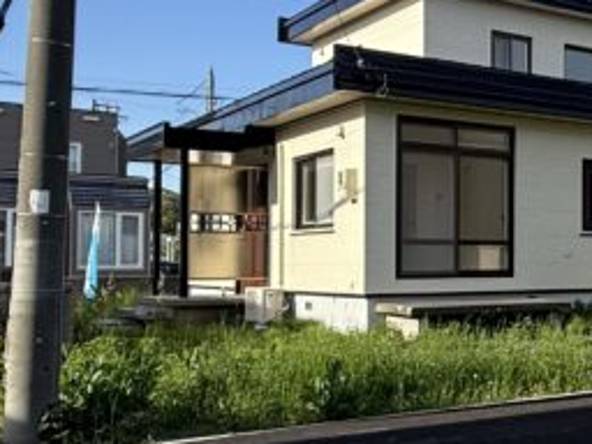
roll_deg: -0.3
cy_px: 247
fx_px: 958
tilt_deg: +1.1
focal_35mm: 56
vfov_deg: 26.1
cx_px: 791
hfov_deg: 27.8
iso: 50
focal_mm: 2.22
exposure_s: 1/1339
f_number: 2.2
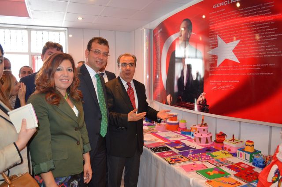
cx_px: 141
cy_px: 94
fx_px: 211
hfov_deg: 67.5
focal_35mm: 27
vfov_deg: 47.7
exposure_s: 1/60
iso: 900
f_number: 3.5
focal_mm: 18
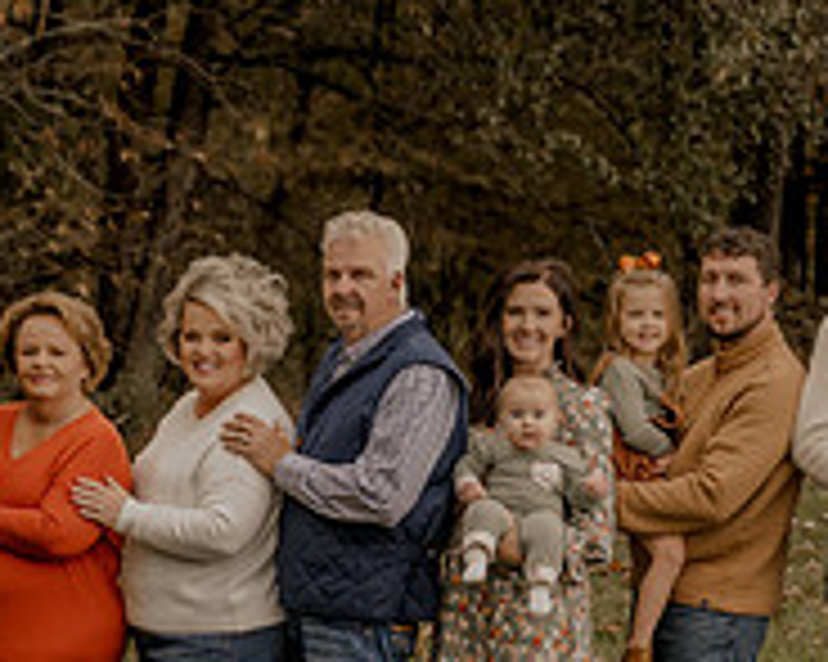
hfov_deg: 9.5
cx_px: 97
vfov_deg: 7.6
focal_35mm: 203
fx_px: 4972
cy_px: 549
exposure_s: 1/125
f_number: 2.8
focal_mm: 64
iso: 250
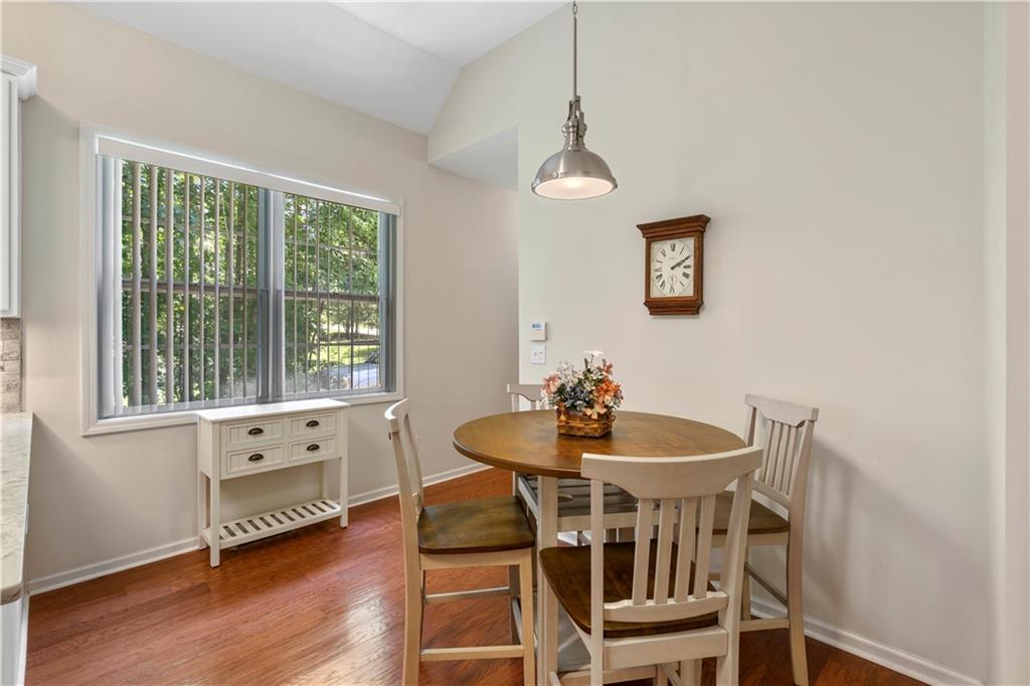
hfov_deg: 96.8
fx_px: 458
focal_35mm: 16
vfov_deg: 73.7
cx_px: 515
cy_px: 343
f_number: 8
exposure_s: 1
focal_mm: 16
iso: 200
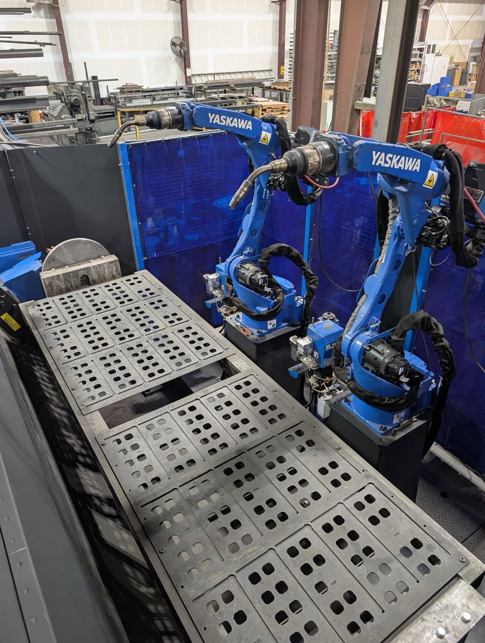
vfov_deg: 71.5
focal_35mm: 24
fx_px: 447
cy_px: 322
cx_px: 242
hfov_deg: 56.9
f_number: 1.7
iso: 99
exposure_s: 1/24
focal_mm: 6.9
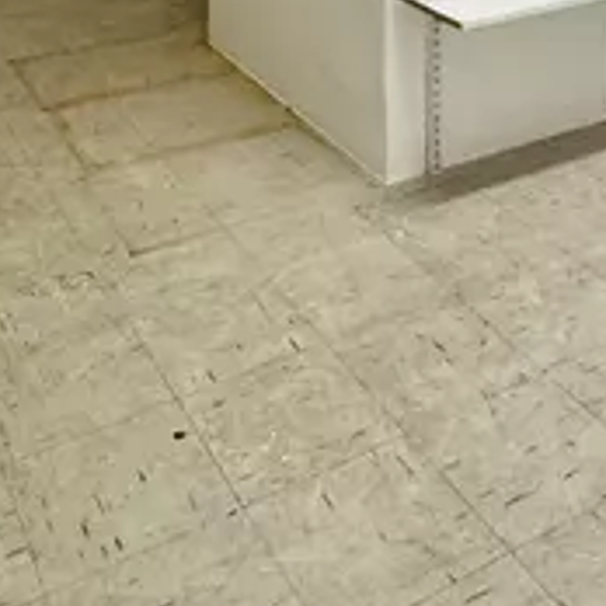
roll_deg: +0.7
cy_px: -369
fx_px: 1129
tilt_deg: +0.7
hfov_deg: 29.7
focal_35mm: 57
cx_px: 435
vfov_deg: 22.7
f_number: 2.2
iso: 160
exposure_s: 1/100
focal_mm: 2.22
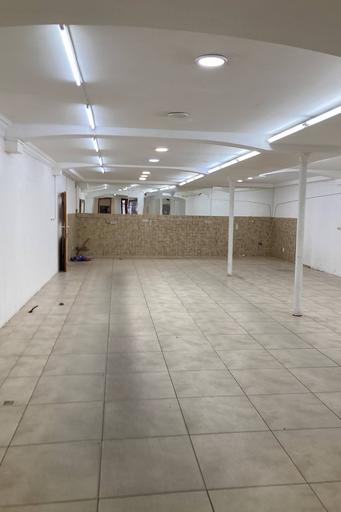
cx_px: 184
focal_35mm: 30
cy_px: 261
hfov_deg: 43.6
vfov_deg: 61.9
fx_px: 426
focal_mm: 3.99
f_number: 1.8
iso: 80
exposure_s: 1/100
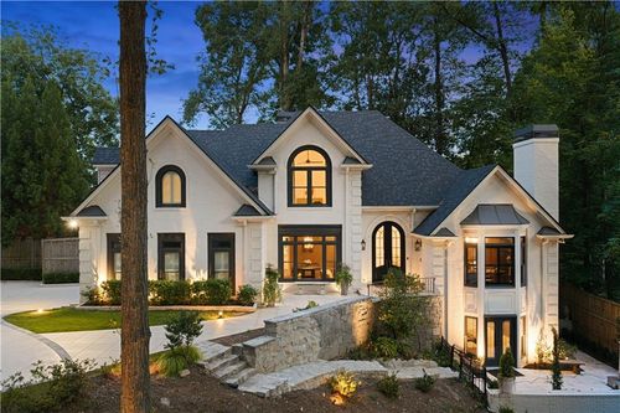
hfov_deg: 65.5
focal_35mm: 28
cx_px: 310
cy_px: 206
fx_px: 482
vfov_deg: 46.4
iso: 500
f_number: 2
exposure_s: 1/15
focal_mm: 14.45
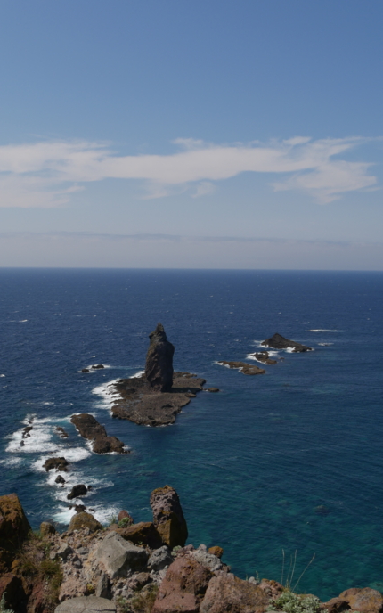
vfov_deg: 48.2
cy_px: 308
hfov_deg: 31.2
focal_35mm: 41
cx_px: 193
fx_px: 685
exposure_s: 1/640
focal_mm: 19
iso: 200
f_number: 9
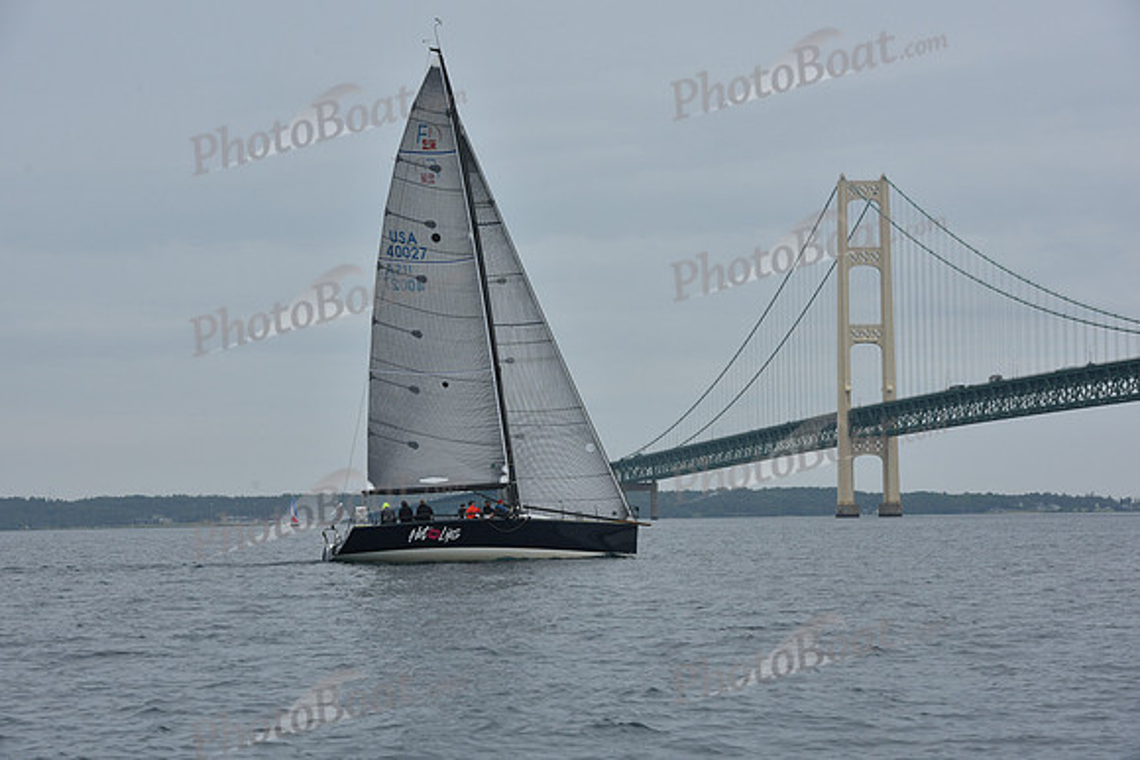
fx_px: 3547
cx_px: 570
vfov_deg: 12.2
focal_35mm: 112
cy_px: 380
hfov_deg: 18.3
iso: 250
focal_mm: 112
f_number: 9
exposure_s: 1/800
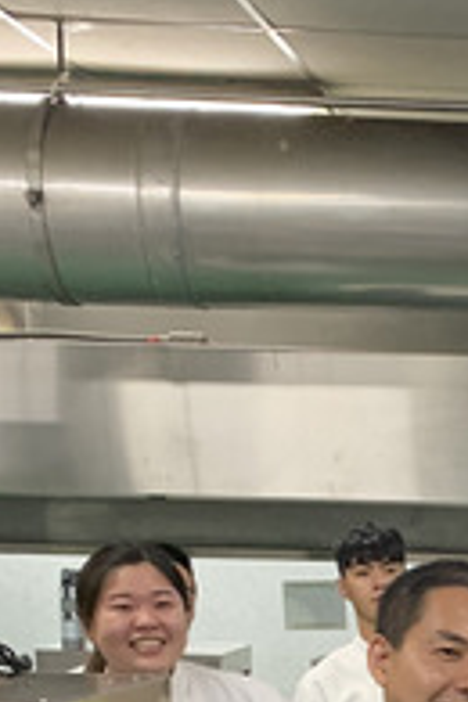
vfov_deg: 19.6
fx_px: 1891
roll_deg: -0.5
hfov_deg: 12.7
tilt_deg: -10.3
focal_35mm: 97
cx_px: 878
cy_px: 884
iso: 320
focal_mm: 4.25
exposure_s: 1/60
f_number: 1.8
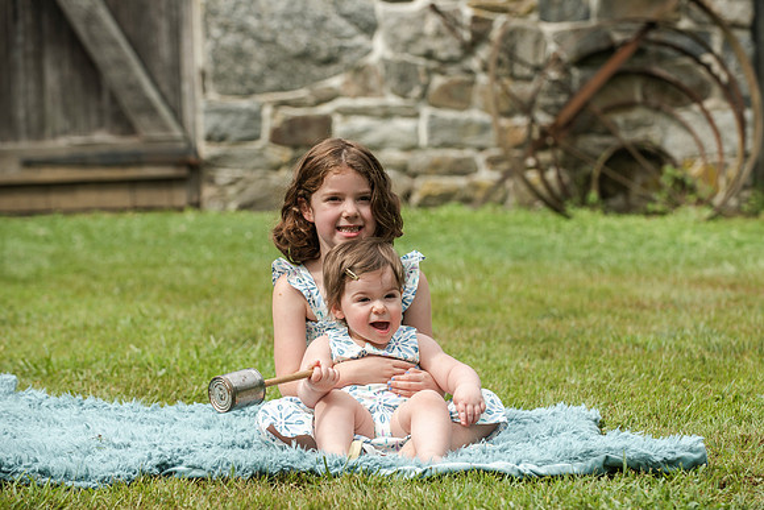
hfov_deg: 16.2
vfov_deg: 10.8
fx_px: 2688
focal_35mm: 127
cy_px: 269
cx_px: 403
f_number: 5.6
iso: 400
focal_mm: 120
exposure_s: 1/1600
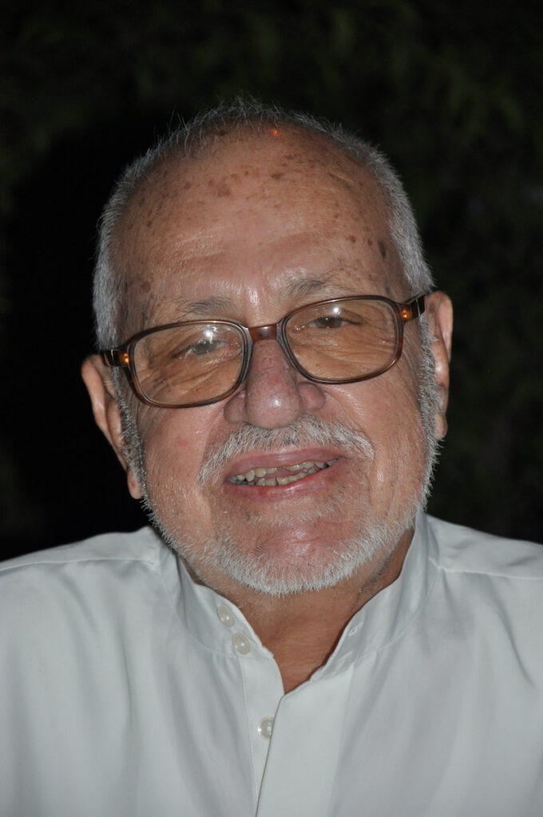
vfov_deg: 13.1
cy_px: 408
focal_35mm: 158
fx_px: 3573
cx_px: 272
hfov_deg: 8.7
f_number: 5.6
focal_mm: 105
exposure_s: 1/60
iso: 800
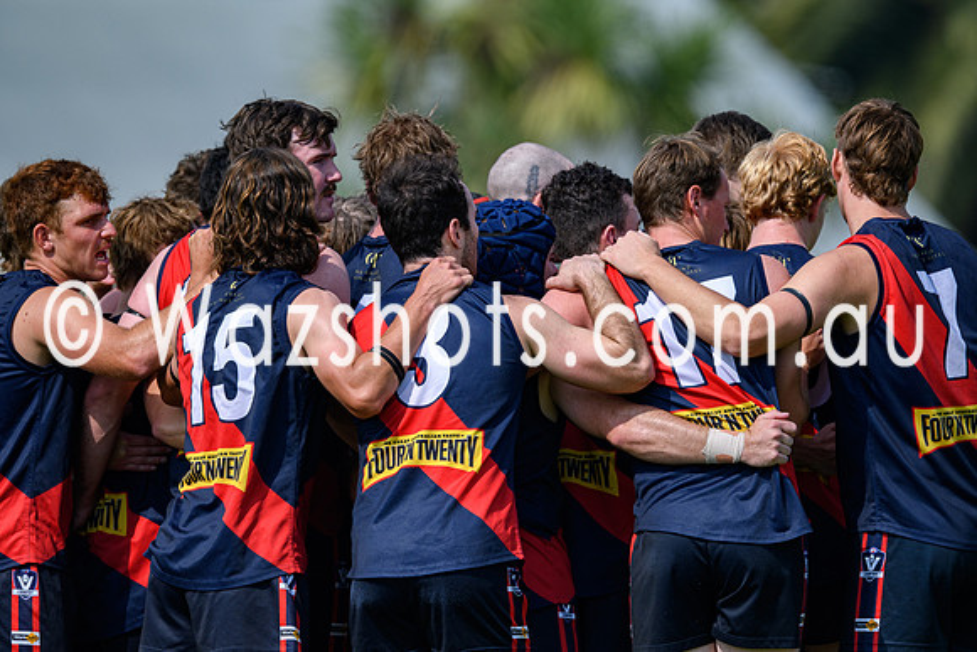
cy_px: 326
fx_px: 20358
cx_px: 488
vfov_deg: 1.8
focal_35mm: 750
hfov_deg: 2.7
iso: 320
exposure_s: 1/3200
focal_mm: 500
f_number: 4
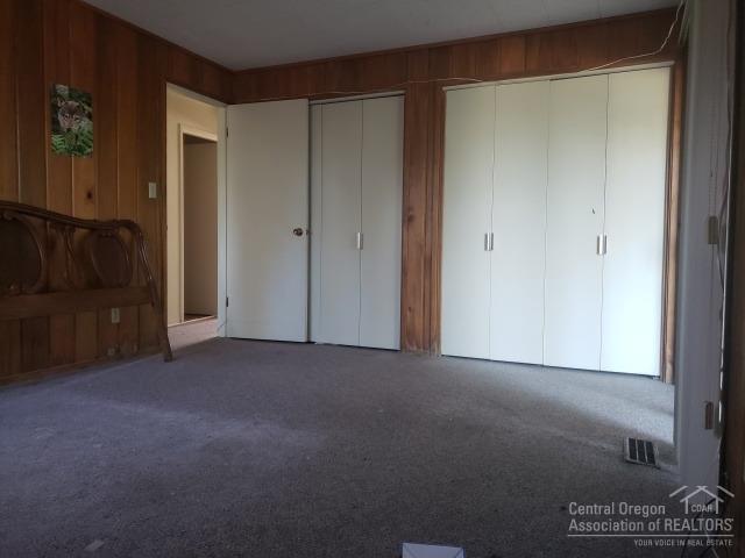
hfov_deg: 67.3
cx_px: 372
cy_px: 279
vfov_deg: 53.1
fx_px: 560
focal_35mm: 26
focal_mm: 4.3
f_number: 1.5
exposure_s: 1/34
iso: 250
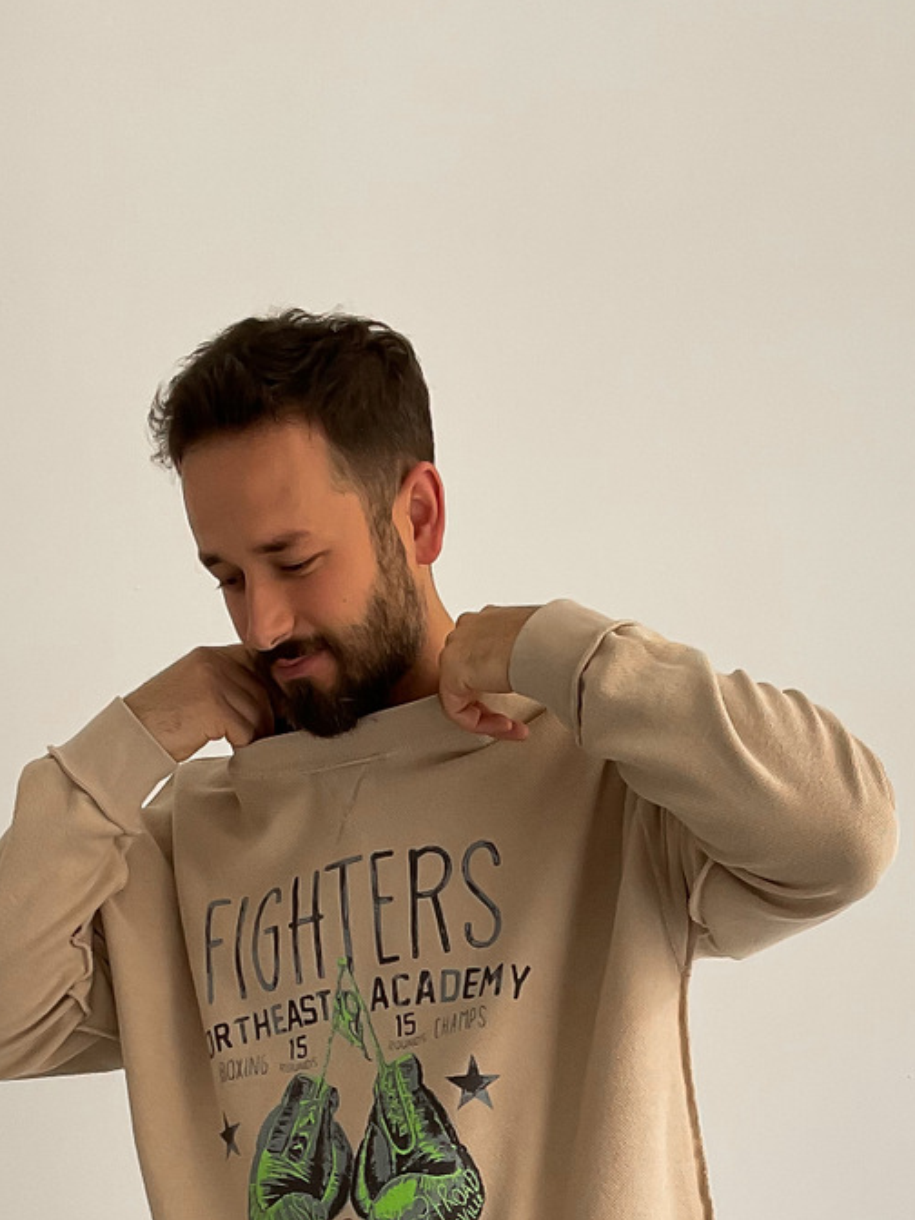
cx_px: 546
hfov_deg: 21.3
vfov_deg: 25.9
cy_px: 1358
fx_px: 2432
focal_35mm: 69
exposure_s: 1/120
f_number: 1.8
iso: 50
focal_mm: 3
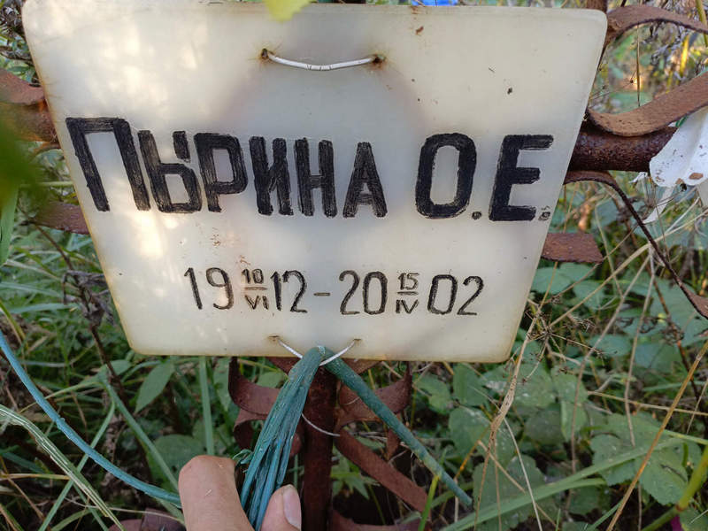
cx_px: 354
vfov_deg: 54.9
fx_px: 511
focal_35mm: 25
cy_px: 266
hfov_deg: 69.4
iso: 203
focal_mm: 4.76
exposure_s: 1/50
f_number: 1.69
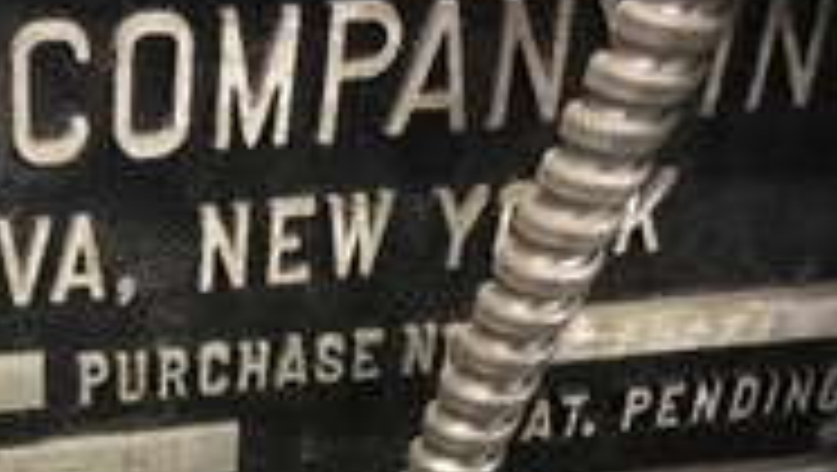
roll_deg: -3.8
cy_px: 607
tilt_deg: -33.3
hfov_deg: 29.1
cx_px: 14
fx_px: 1510
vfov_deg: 16.8
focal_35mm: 68
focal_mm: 4.15
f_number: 2.2
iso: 320
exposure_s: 1/15
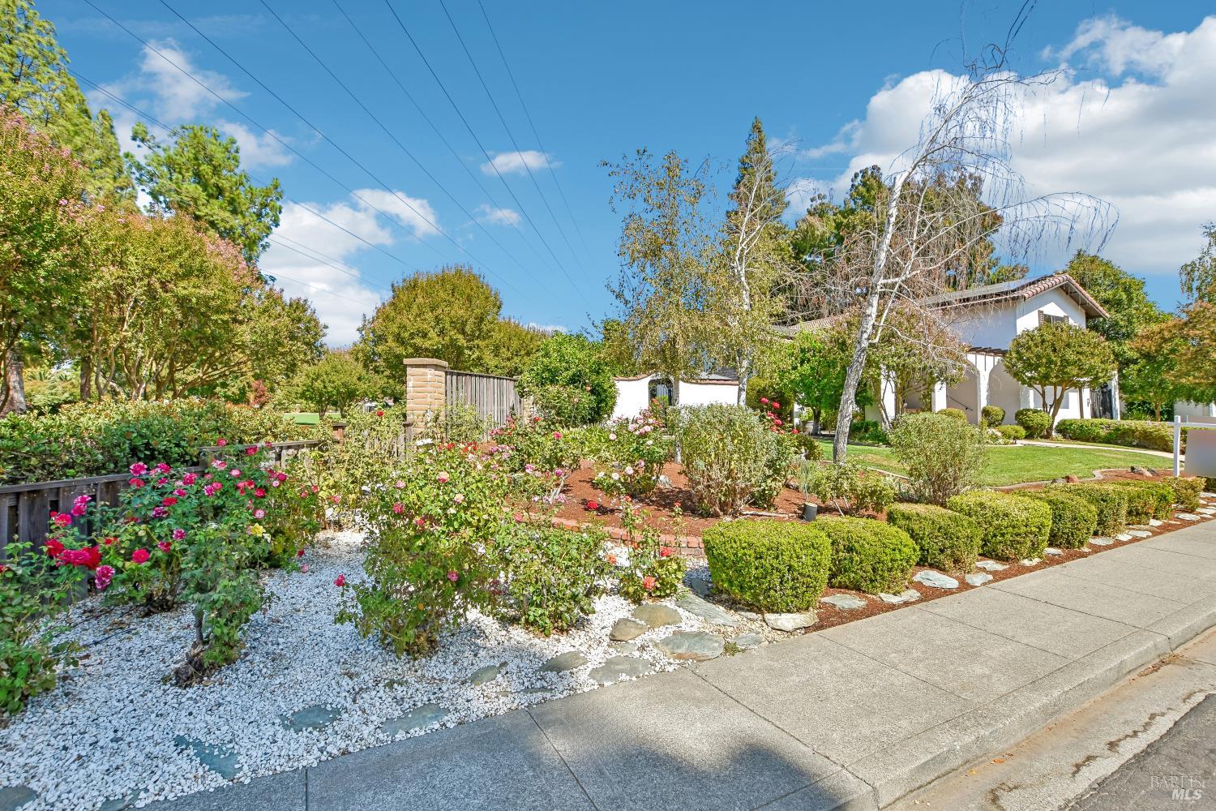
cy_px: 406
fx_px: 507
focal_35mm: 15
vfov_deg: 77.3
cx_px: 608
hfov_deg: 100.4
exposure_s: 1/160
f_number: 8
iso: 100
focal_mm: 10
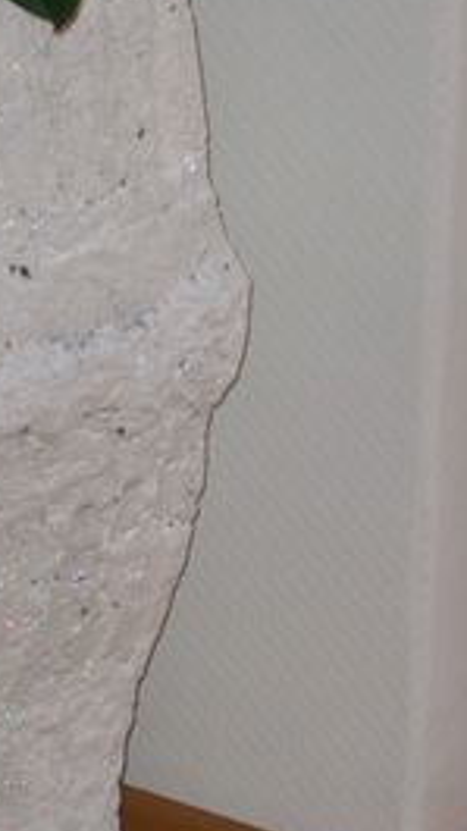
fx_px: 5263
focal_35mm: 239
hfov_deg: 5.1
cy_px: 400
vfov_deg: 9.0
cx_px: -100
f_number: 5.1
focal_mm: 23.7
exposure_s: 1/60
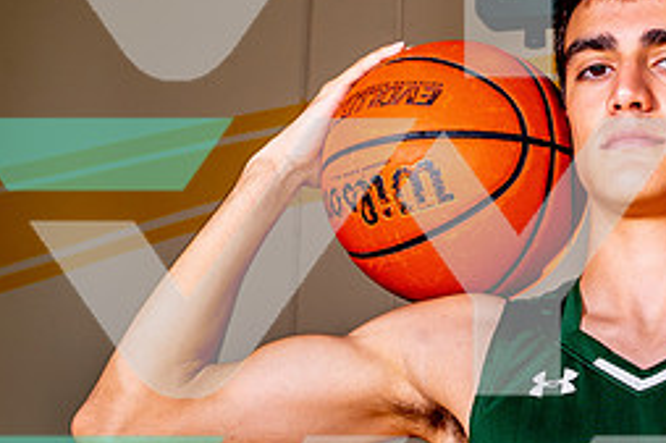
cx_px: 627
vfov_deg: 17.0
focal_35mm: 80
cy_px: 258
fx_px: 1479
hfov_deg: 24.5
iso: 100
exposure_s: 1/125
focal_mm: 35
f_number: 8
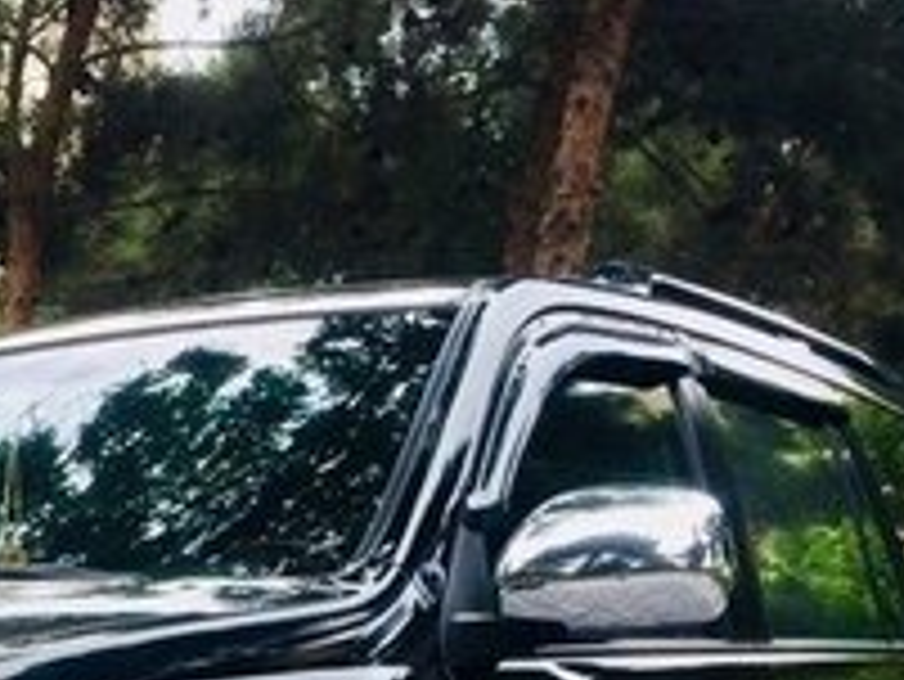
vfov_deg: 14.7
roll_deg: -1.3
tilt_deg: -3.9
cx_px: -189
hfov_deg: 19.4
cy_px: 961
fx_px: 2482
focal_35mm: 95
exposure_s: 1/720
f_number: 2.2
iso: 32
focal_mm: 4.15
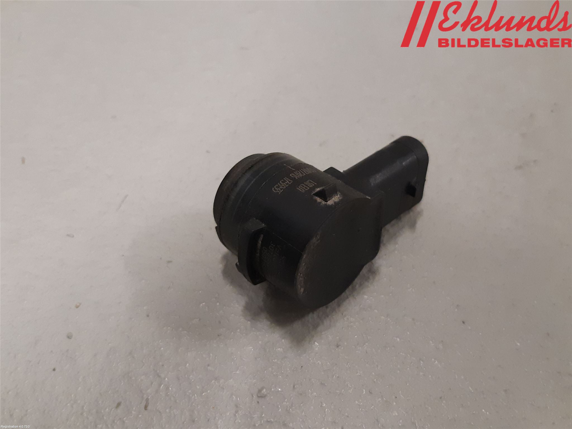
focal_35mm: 26
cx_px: 286
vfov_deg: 53.1
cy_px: 214
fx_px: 430
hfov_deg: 67.3
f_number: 1.7
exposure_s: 1/50
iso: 250
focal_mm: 3.93
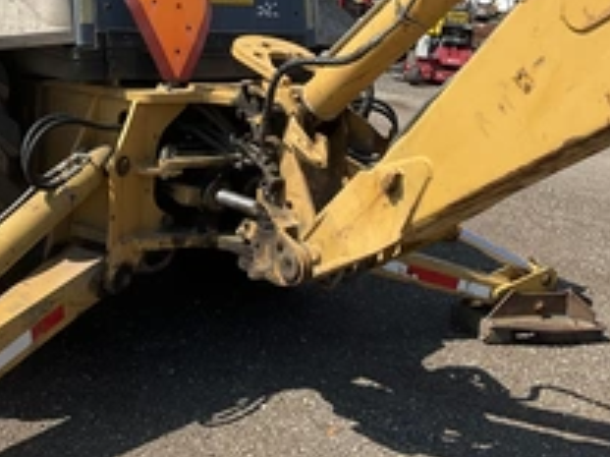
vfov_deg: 25.5
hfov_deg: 34.4
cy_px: 77
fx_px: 986
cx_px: 304
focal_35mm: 56
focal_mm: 3
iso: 25
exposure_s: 1/1730
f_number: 1.8
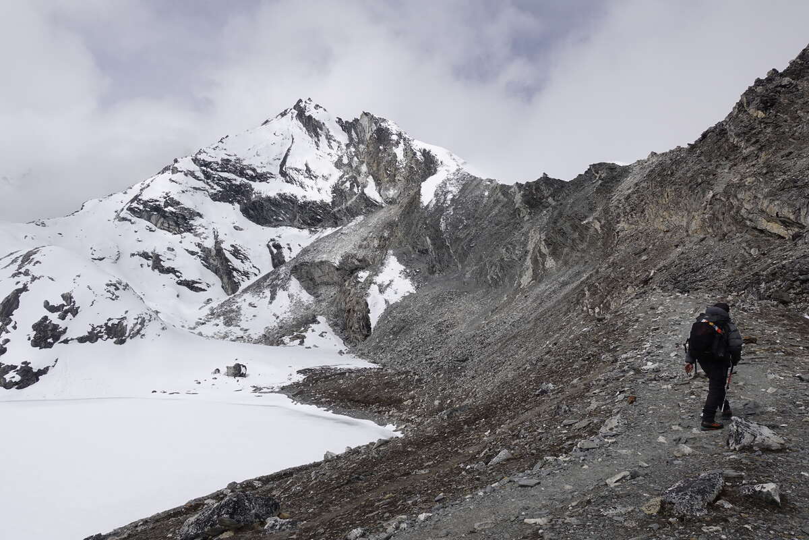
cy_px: 270
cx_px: 404
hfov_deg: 73.7
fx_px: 539
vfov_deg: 53.1
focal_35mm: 24
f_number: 5.6
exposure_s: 1/200
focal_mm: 8.8
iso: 125
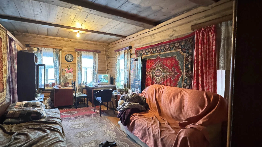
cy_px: 75
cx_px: 115
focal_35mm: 19
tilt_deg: -4.1
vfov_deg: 58.3
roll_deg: -0.6
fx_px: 132
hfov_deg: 89.1
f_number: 2.2
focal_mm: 2.22
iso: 1250
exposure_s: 1/25
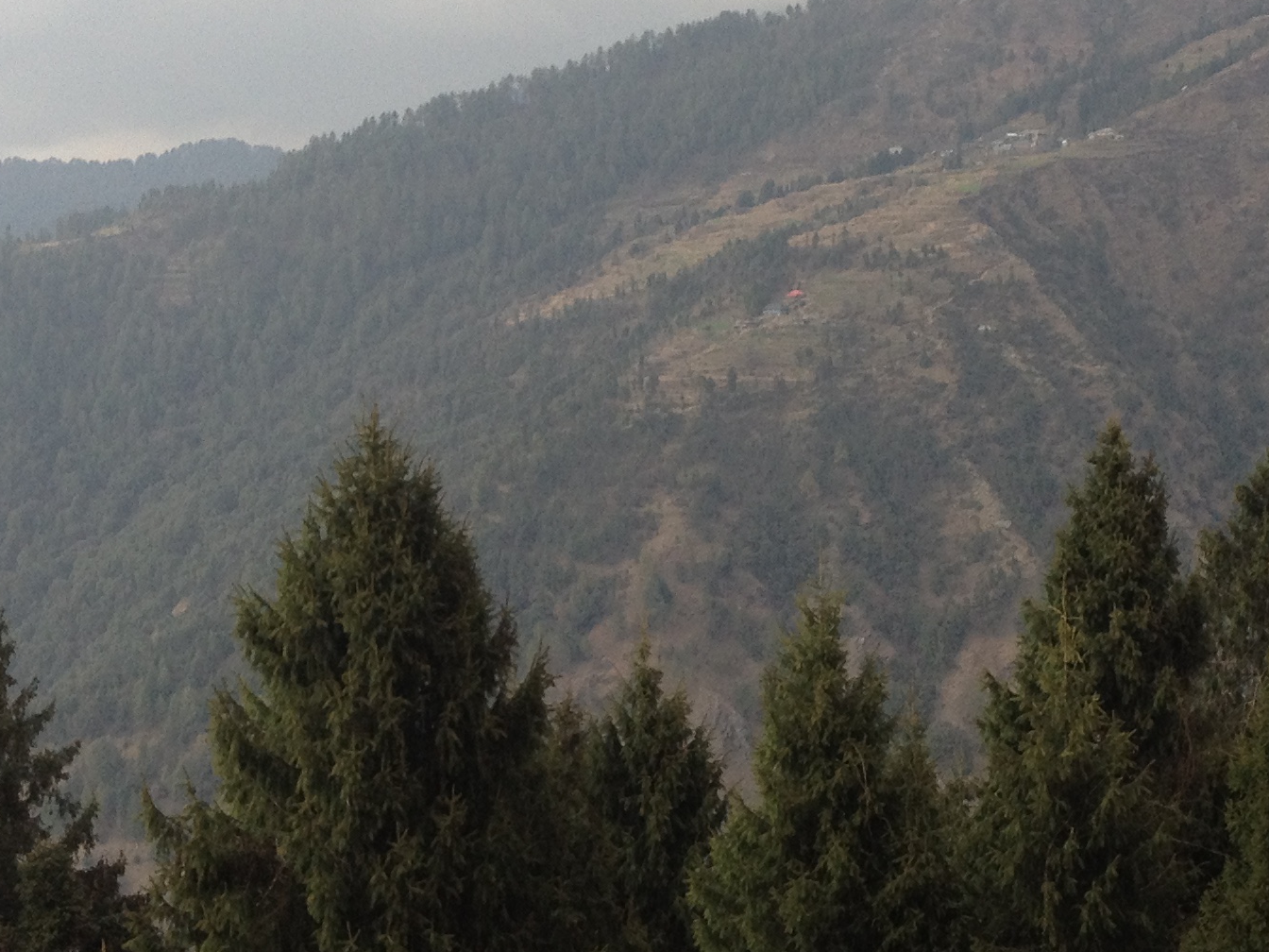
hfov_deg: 22.9
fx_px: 3116
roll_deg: +0.4
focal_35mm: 85
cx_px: 879
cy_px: 560
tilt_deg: -5.0
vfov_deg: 17.4
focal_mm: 4.28
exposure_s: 1/120
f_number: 2.4
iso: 64
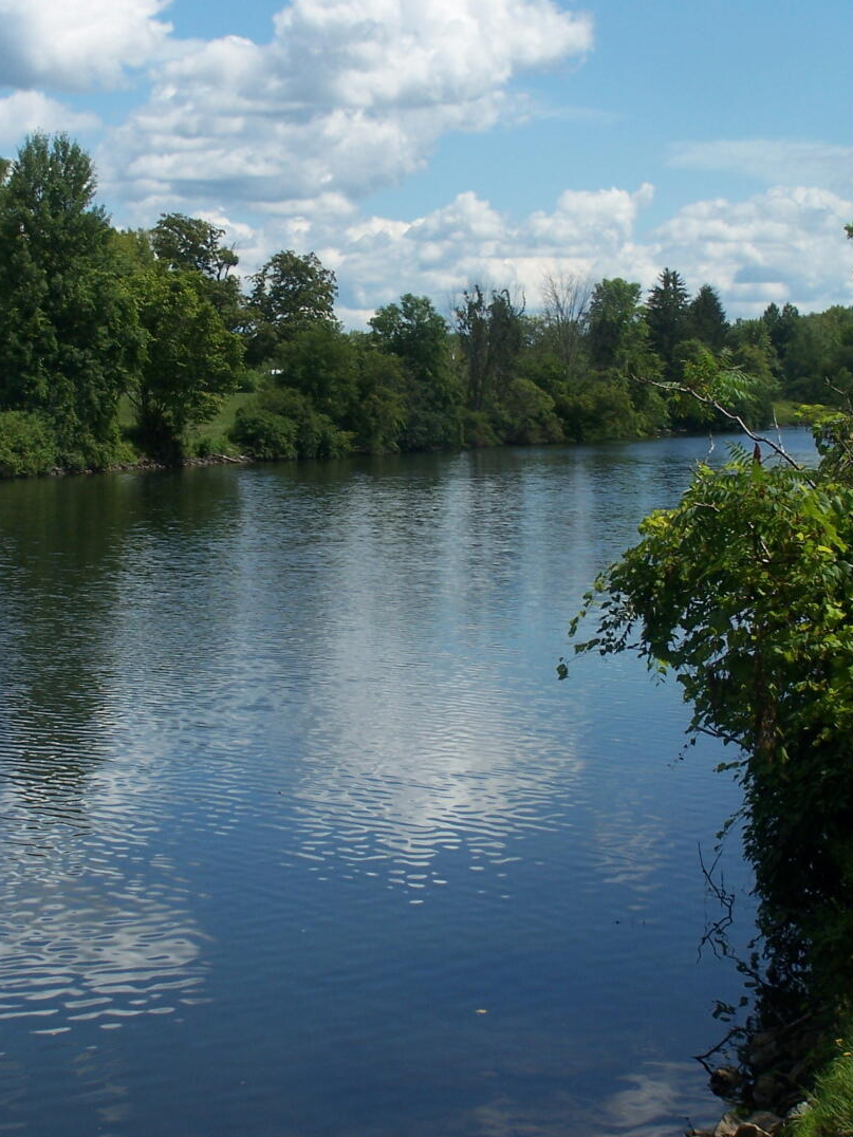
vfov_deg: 23.0
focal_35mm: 85
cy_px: 564
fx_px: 2793
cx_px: 433
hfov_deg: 17.4
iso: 80
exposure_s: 1/1000
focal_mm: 11.1
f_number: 4.5
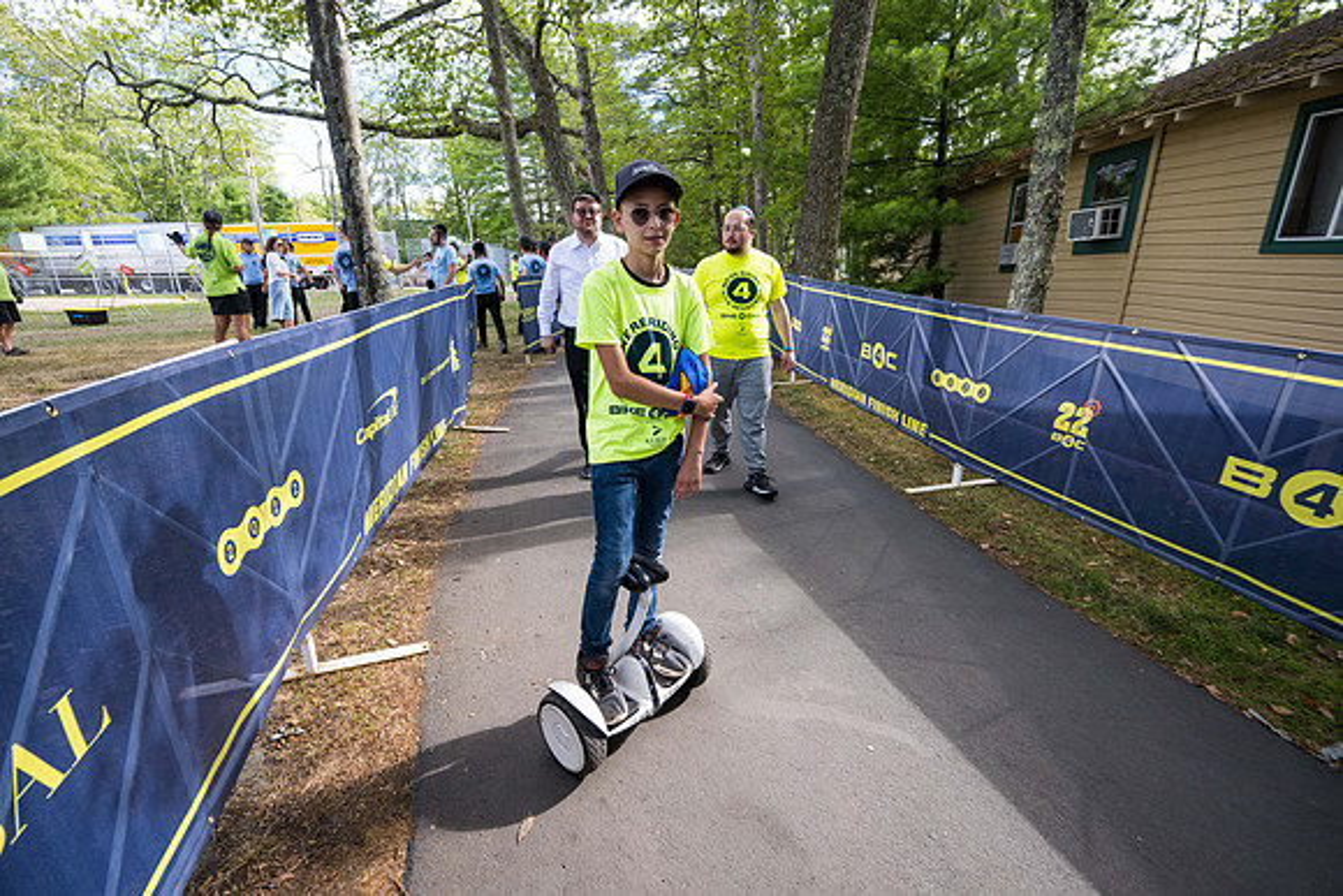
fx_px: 616
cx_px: 672
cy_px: 448
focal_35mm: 16
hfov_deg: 95.0
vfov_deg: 72.1
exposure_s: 1/500
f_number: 4
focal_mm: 16.5
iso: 320
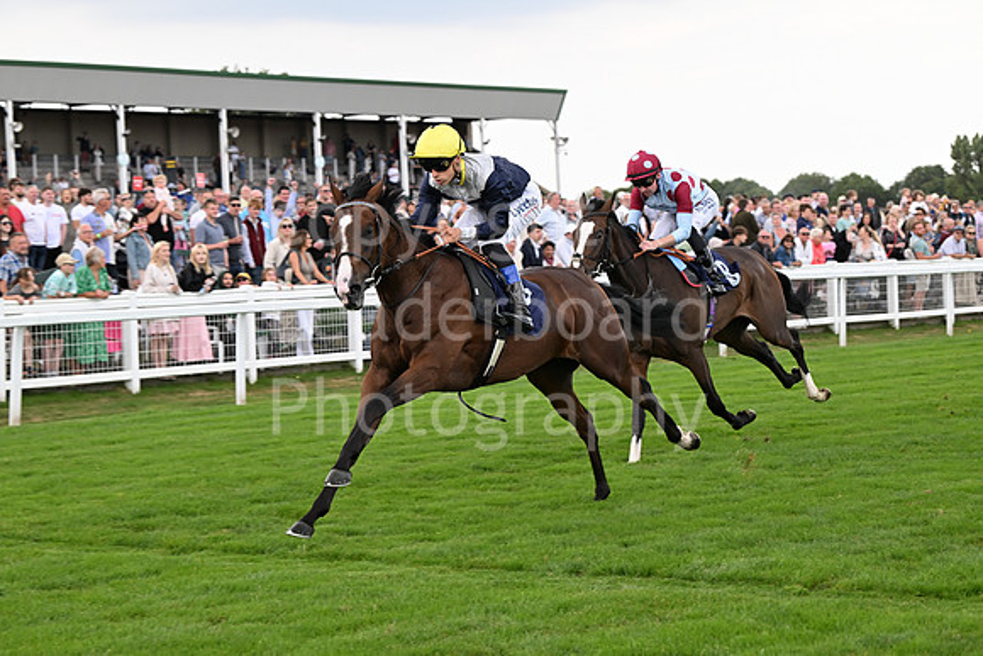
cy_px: 328
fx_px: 2513
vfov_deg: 14.9
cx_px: 492
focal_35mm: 92
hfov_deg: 22.1
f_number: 5.6
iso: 800
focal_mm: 92
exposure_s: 1/800
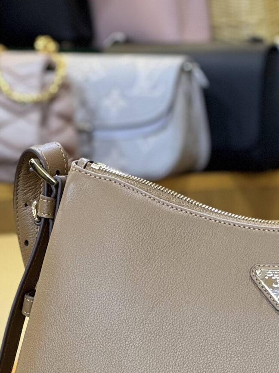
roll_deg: +0.0
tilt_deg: -5.5
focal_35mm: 228
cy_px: 375
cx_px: 296
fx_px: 2452
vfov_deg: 8.6
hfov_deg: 6.5
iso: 160
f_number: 2.8
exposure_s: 1/50
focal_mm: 9
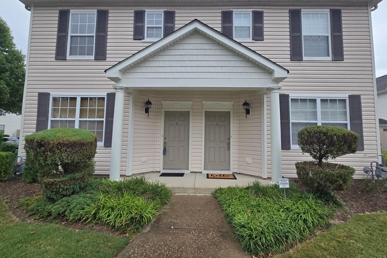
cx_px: 198
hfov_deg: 104.2
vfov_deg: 81.2
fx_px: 151
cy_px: 123
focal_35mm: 14
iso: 50
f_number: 2.2
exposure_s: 1/714
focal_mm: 2.2
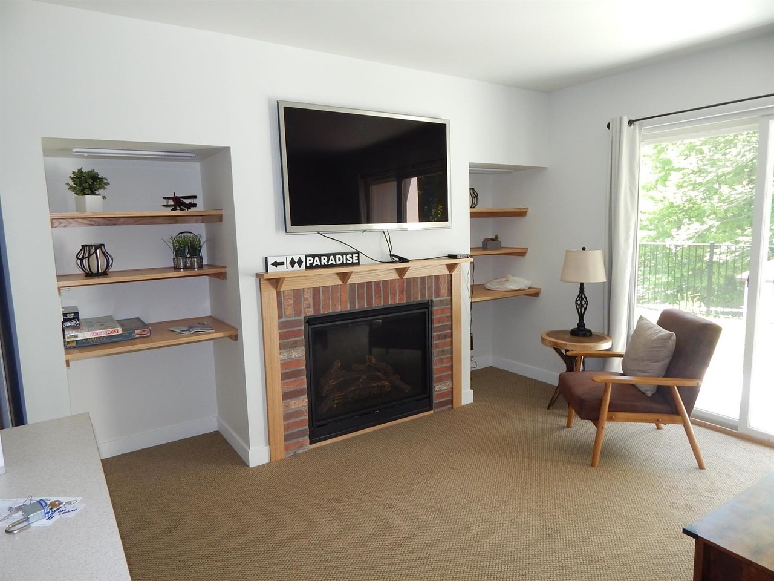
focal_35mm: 22
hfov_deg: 76.4
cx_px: 387
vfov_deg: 61.1
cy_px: 290
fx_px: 492
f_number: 3
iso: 125
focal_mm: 4
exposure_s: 1/40
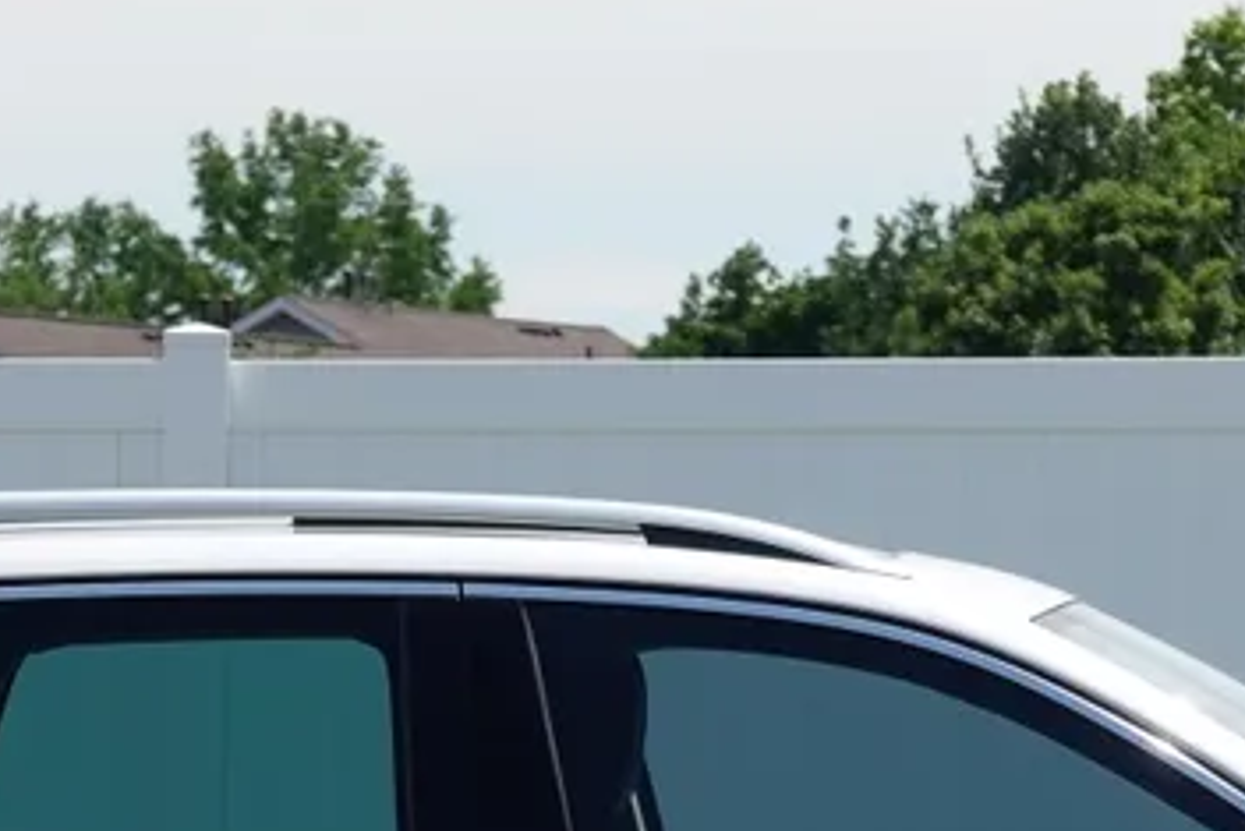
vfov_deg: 4.2
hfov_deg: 6.3
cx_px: 759
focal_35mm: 328
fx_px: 11347
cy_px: 958
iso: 100
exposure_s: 1/1000
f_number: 4
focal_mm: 34.68
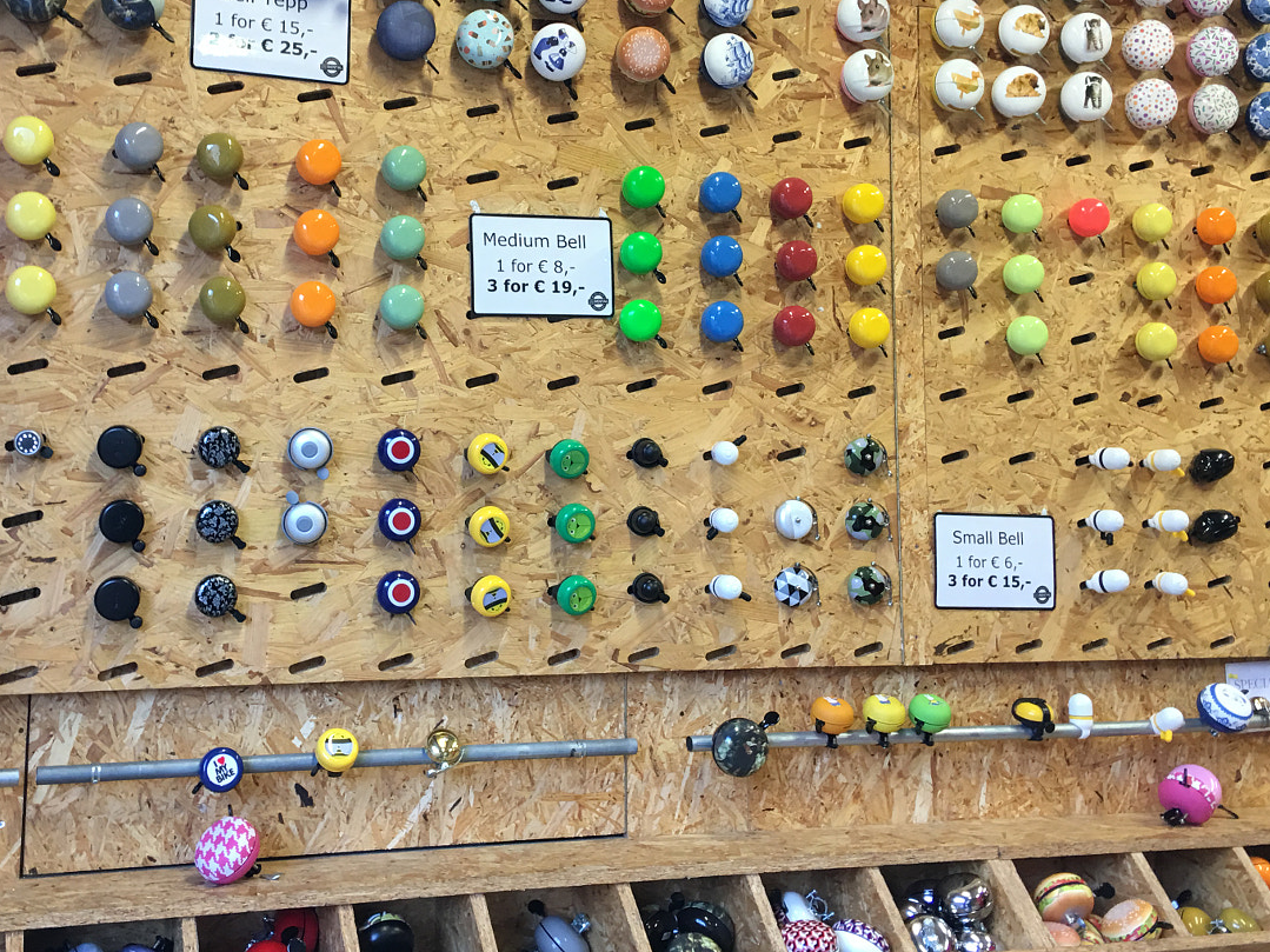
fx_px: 1577
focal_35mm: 43
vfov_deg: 33.5
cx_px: 524
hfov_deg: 43.7
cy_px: 387
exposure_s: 1/17
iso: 40
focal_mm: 4.15
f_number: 2.2
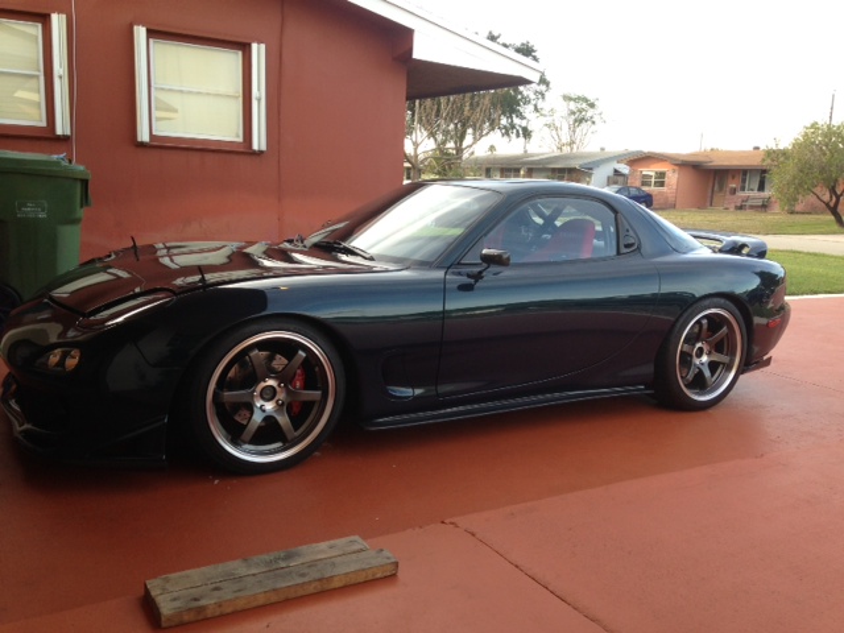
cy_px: 316
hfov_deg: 55.4
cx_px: 422
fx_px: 805
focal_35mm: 33
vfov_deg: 42.9
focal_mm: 4.1
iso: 64
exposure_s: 1/120
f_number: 2.4
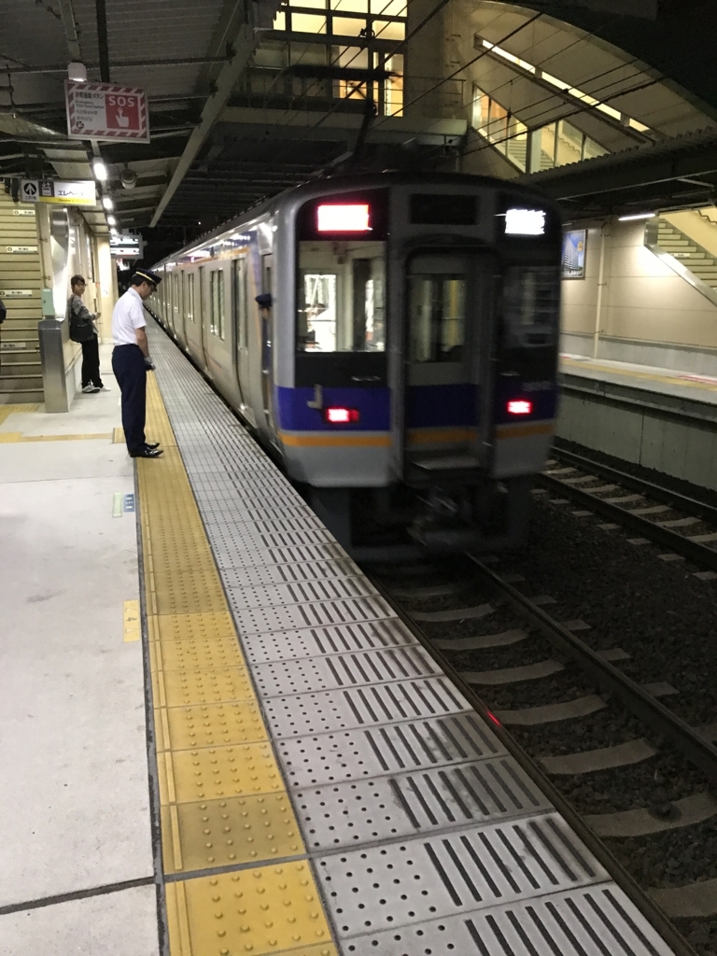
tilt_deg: -14.0
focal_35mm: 28
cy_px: 478
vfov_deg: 63.4
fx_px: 773
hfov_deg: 49.7
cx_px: 358
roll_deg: -0.2
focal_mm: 3.99
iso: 100
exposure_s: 1/15
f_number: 1.8
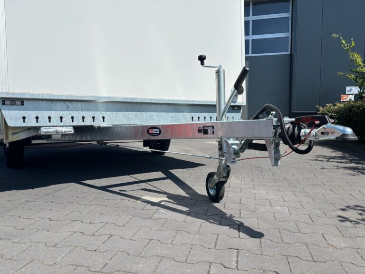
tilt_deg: -4.3
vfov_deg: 53.1
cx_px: 182
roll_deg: +0.7
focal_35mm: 26
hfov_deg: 67.3
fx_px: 274
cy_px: 137
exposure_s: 1/6329
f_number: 1.6
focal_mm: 5.96
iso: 50
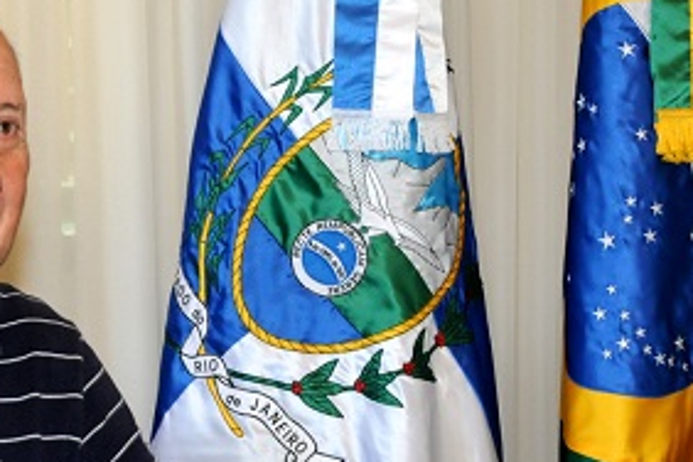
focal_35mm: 119
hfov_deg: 17.1
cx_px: 155
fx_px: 2291
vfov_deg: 11.5
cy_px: 360
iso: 800
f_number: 4.2
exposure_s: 1/50
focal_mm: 32
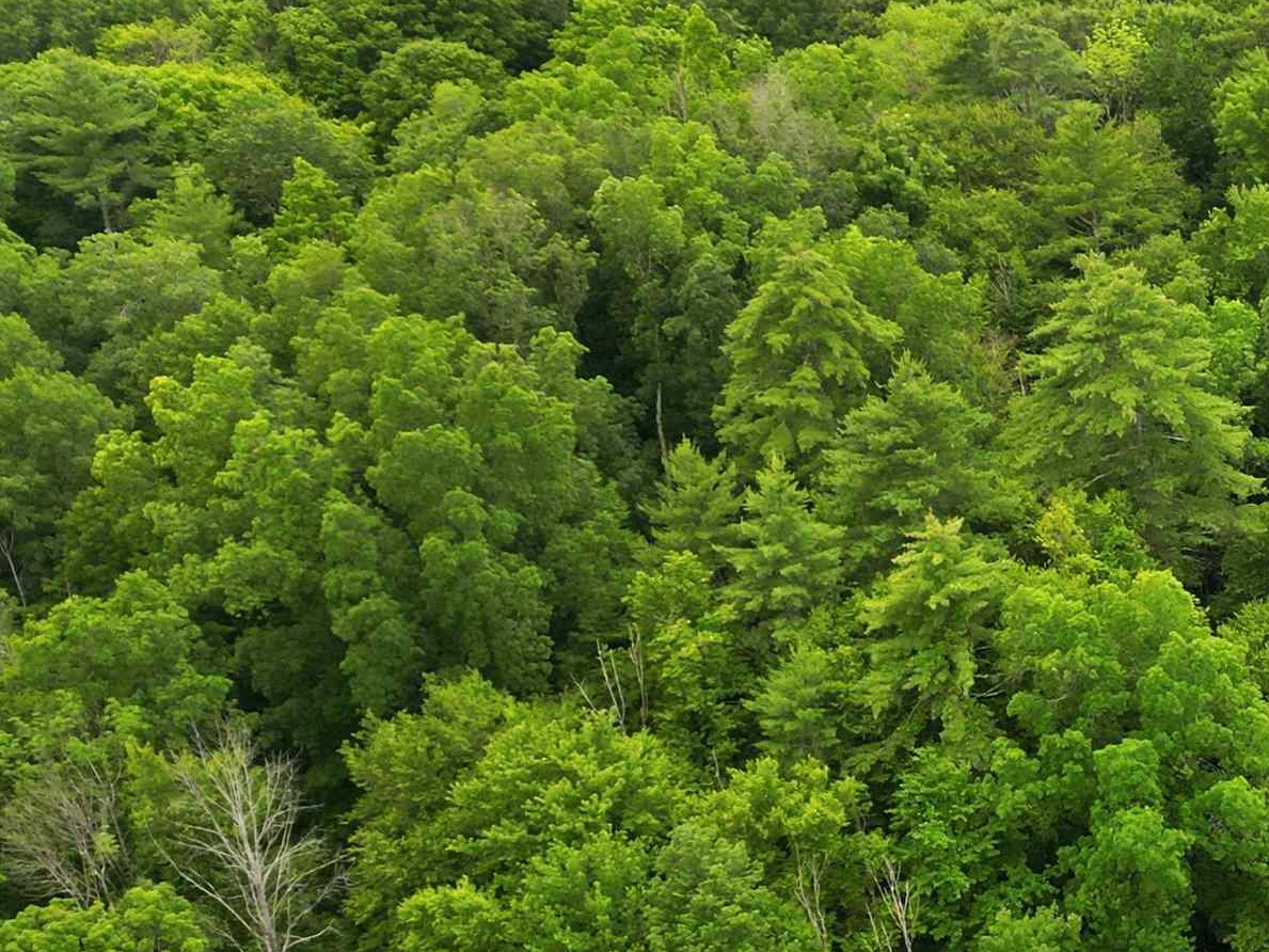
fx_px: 2273
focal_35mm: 62
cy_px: 697
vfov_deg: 23.4
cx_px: 1417
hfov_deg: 28.2
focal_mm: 6.7
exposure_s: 1/1250
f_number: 1.7
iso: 110
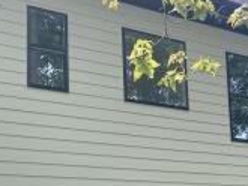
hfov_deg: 28.3
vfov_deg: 21.1
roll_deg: +2.5
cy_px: 172
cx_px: 173
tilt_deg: +8.8
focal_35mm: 68
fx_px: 488
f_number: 1.8
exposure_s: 1/476
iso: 20
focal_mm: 3.99
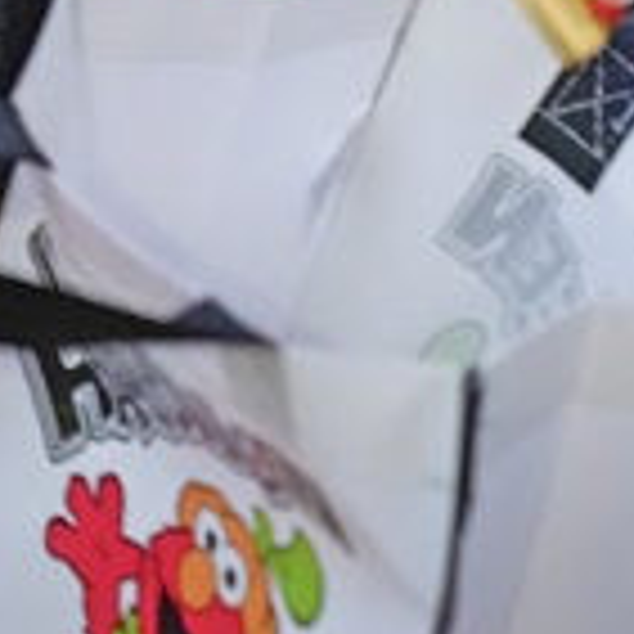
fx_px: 5160
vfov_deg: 7.0
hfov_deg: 7.0
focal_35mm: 249
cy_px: -144
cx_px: 225
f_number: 4
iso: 8000
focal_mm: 58
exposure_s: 1/160
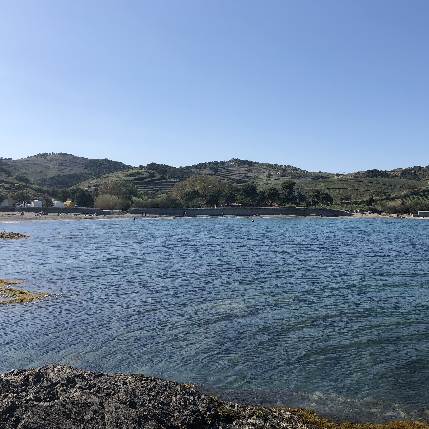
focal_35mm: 34
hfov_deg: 48.2
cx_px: 254
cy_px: 216
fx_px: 477
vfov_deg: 48.5
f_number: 1.8
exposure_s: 1/2667
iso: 25
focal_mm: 4
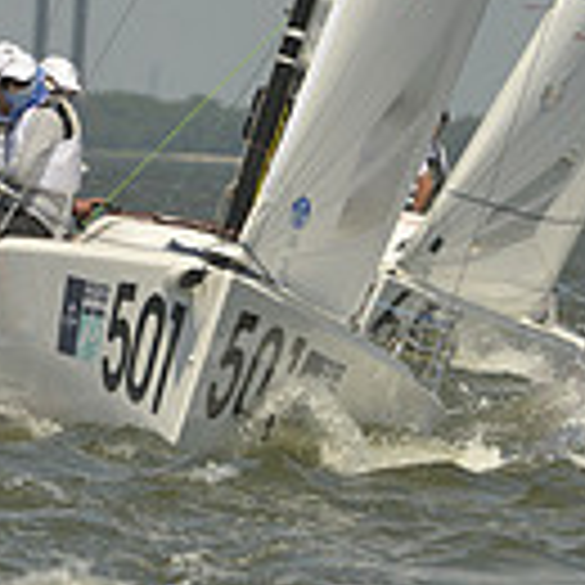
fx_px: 20343
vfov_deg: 1.6
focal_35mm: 1064
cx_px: 297
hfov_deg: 1.6
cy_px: 169
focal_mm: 280
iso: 280
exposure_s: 1/1250
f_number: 9
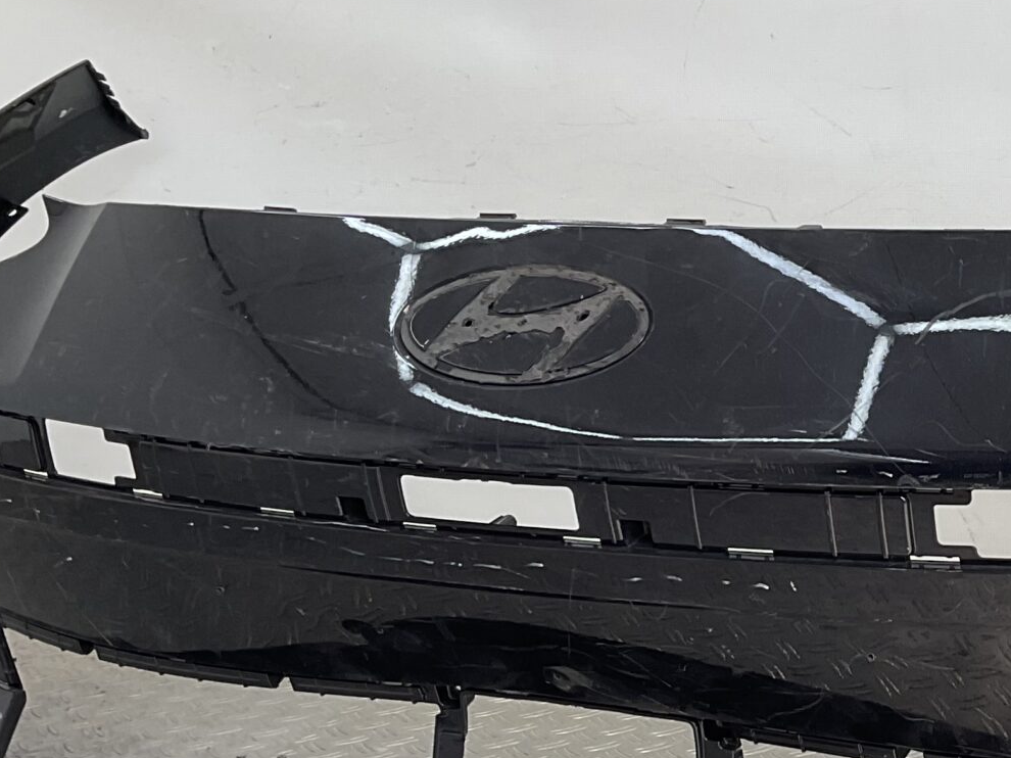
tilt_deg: -8.2
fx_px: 2190
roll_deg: -0.9
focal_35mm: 75
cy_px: 393
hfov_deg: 24.5
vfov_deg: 19.6
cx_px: 1069
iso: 16
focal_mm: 3
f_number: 1.8
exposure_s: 1/171
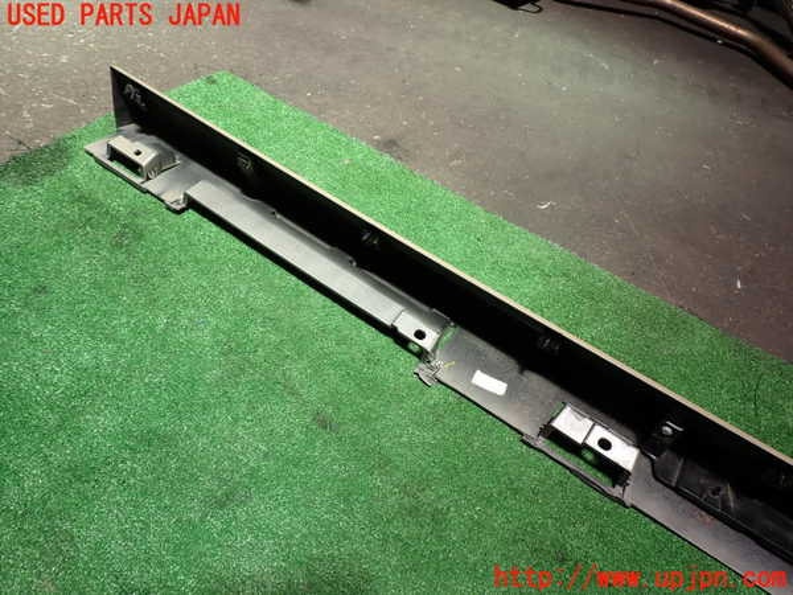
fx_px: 573
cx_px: 396
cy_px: 298
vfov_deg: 54.9
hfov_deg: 69.4
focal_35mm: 25
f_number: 2.8
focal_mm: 4.5
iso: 100
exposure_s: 1/125
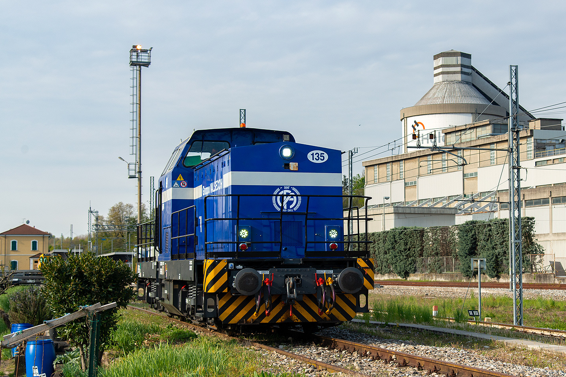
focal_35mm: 56
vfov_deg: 24.2
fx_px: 880
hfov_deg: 35.6
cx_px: 300
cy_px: 183
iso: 250
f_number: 6.3
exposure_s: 1/500
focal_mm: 50
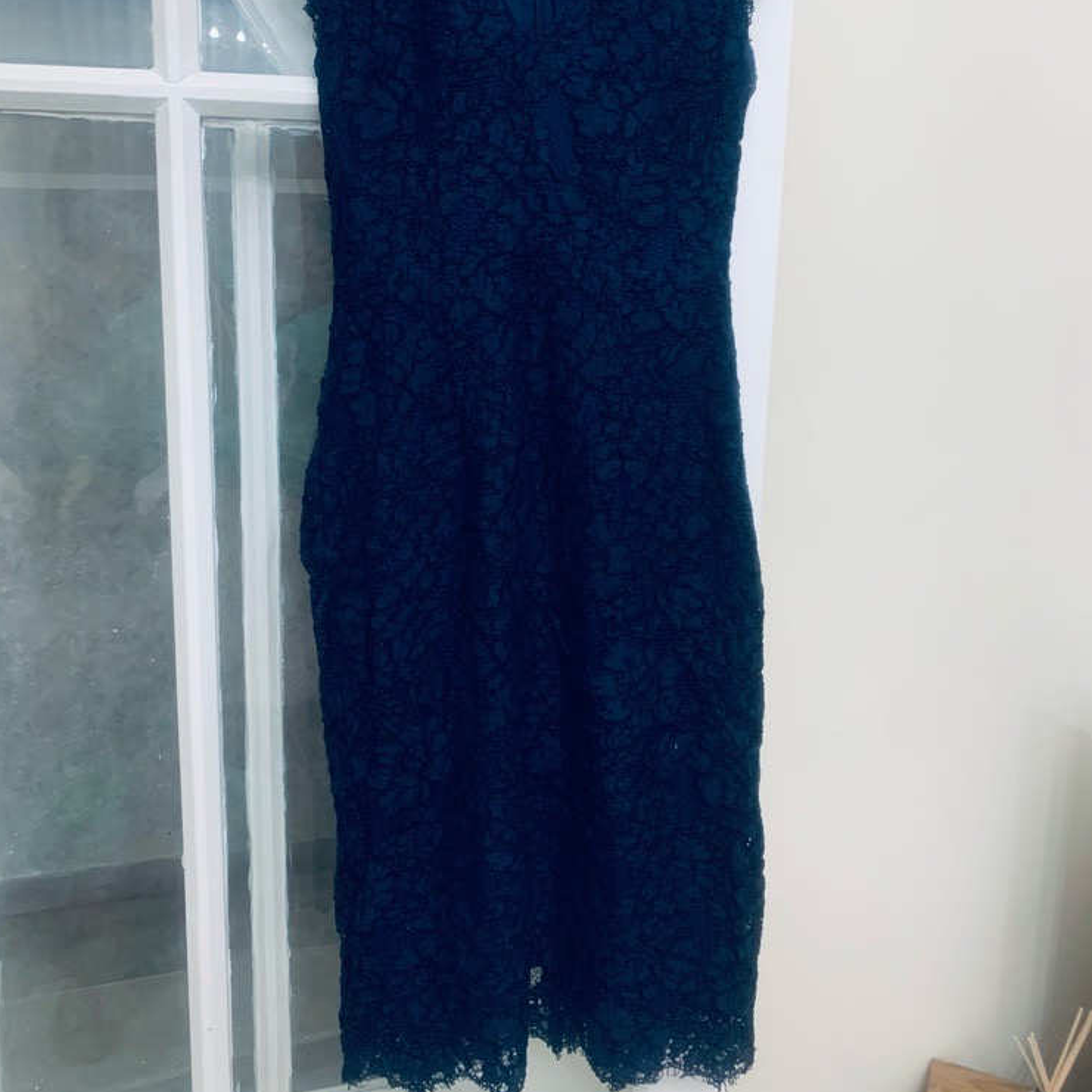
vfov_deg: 52.1
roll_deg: -1.2
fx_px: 1106
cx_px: 547
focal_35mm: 31
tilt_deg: -11.0
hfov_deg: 52.5
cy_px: 424
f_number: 1.8
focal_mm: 4.25
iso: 320
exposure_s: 1/33
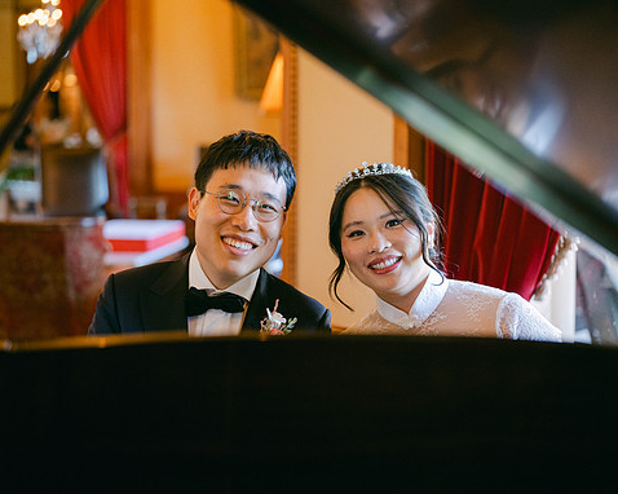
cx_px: 286
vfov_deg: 26.7
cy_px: 246
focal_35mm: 57
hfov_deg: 33.0
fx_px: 1042
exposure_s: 1/125
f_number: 1.8
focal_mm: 50
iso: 1250
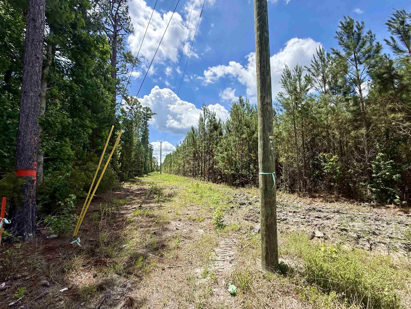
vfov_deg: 85.7
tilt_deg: +5.5
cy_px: 154
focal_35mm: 14
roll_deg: -0.1
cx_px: 206
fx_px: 166
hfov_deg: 102.1
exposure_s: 1/2237
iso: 64
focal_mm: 2.22
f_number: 2.2
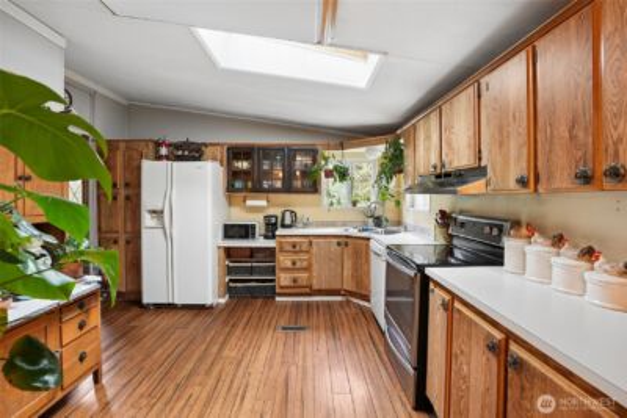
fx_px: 279
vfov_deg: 73.8
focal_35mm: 16
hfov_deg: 96.7
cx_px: 314
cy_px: 209
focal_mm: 16
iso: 250
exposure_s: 1/6
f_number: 5.6
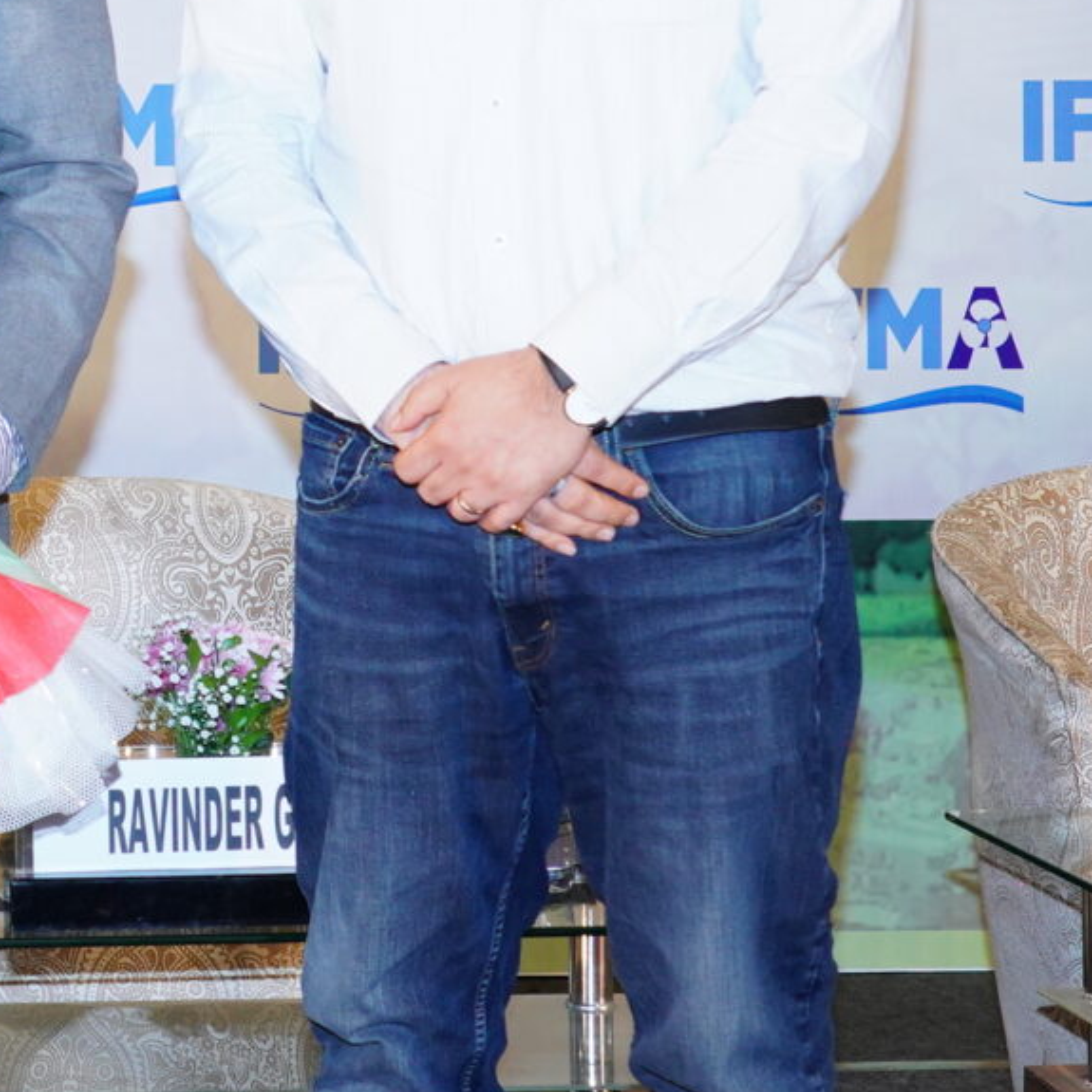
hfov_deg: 12.1
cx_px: -330
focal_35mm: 140
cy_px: 195
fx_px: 4997
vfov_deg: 12.4
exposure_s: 1/160
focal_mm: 37
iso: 1600
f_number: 5.6
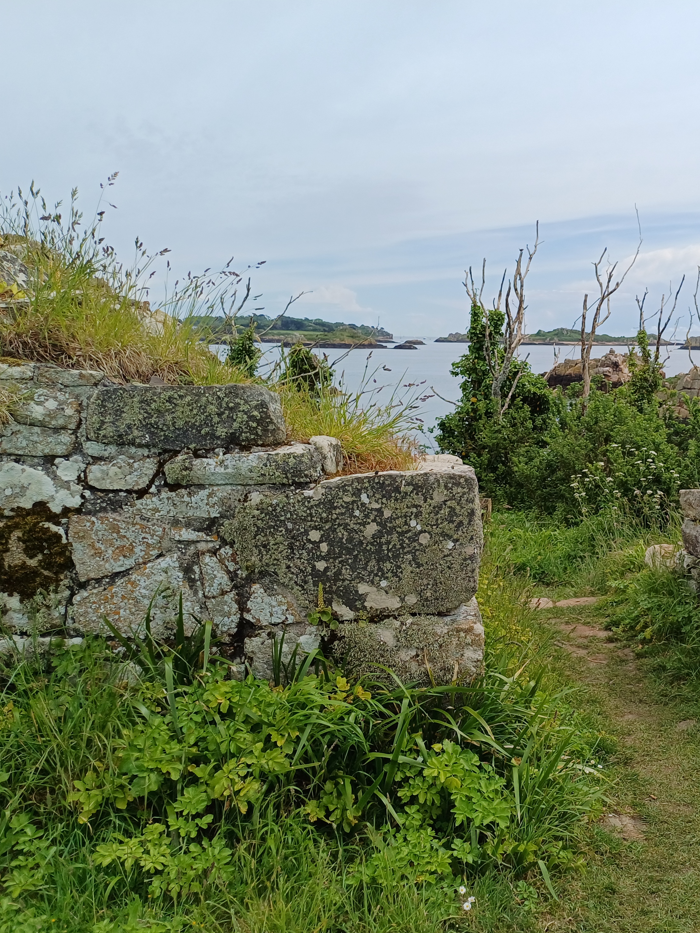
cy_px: 473
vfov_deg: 54.0
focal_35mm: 34
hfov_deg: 40.0
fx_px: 917
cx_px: 569
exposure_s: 1/1795
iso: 50
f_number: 1.8
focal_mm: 4.65
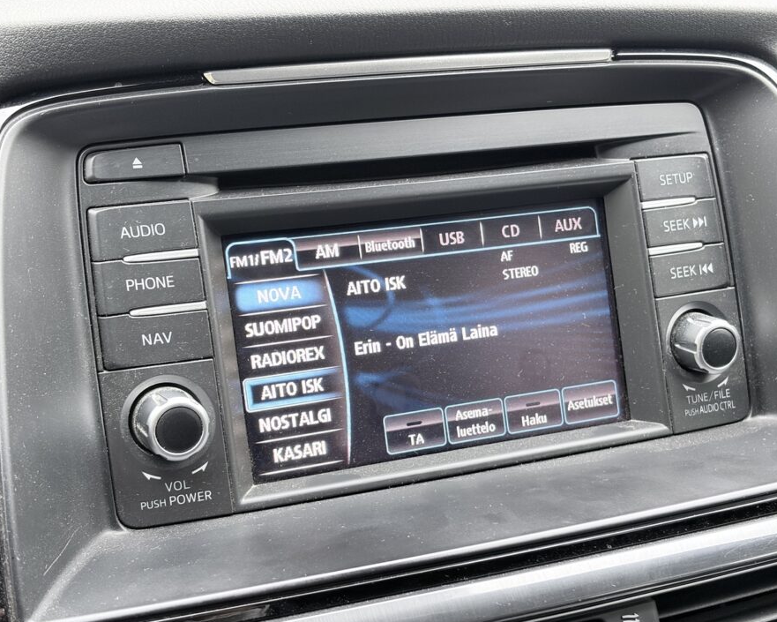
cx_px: 420
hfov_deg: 31.9
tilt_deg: -14.4
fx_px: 1357
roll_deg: -0.4
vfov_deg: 25.8
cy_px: 333
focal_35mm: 59
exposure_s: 1/40
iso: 160
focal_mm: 5.96
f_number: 1.6
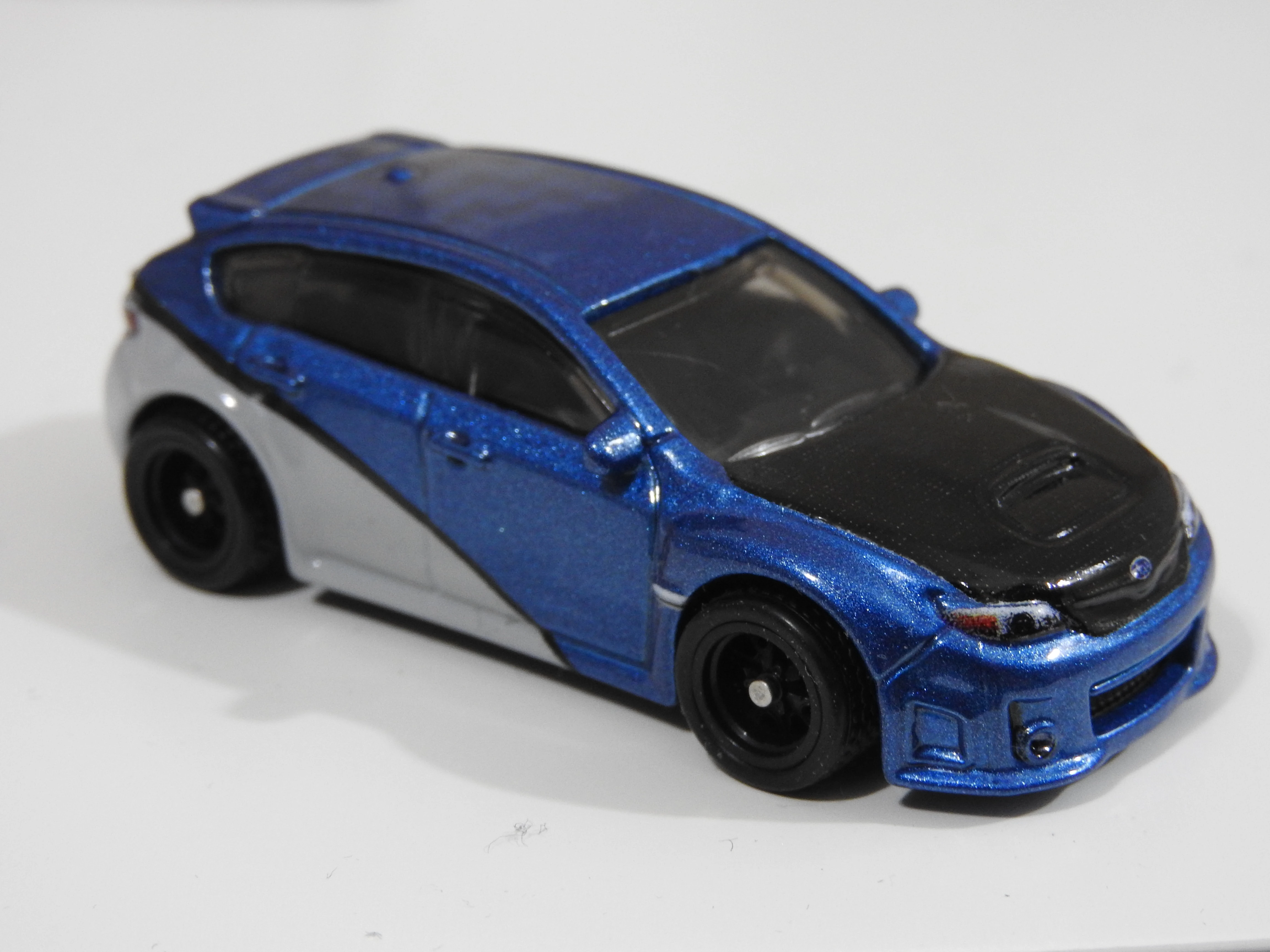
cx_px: 635
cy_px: 476
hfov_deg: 20.7
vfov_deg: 15.6
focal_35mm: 95
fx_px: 3485
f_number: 4.8
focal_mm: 17
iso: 500
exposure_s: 1/15
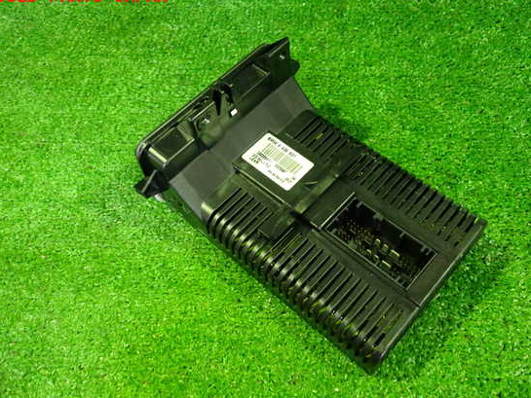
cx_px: 283
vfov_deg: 43.0
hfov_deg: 55.3
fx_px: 506
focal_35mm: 33
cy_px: 202
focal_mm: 5.4
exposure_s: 1/20
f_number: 2.3
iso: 800
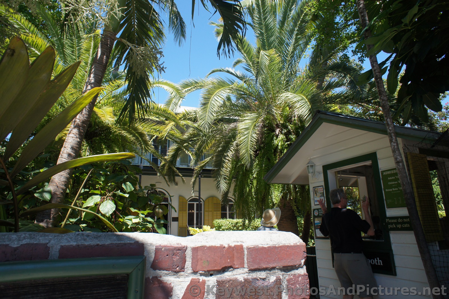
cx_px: 224
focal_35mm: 24
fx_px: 299
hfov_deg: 73.8
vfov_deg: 53.0
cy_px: 150
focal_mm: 16
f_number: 6.3
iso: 200
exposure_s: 1/320
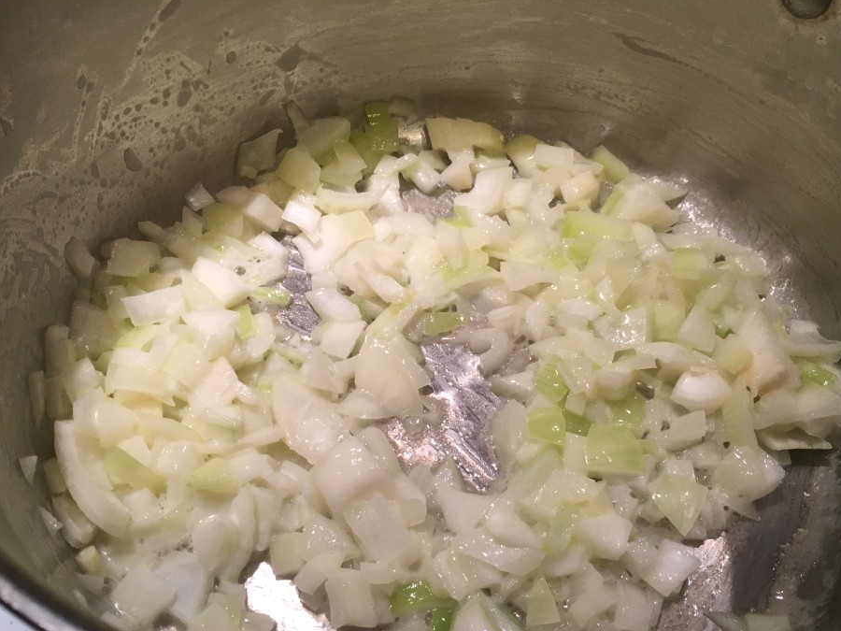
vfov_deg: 42.9
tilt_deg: -55.4
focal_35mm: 33
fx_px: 802
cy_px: 355
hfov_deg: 55.3
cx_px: 433
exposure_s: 1/30
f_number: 2.2
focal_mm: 4.15
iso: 40
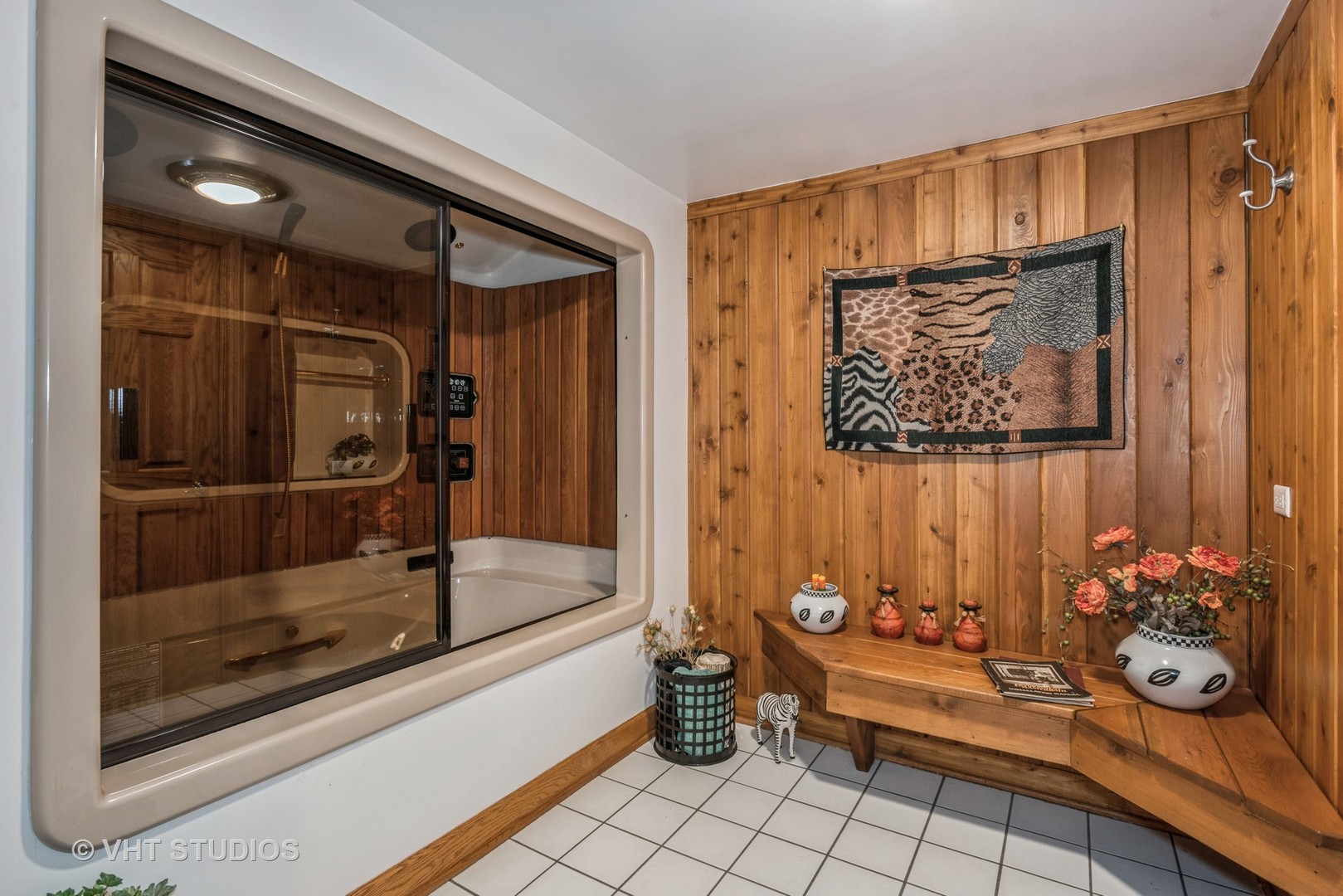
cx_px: 672
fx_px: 634
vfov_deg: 70.5
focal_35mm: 17
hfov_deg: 93.3
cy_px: 448
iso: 400
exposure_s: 1/2.5
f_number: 8
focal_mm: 17
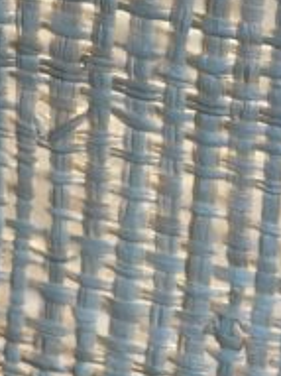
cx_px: 145
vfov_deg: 7.6
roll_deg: +3.0
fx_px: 2785
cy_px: -75
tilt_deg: -16.4
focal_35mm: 257
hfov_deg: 5.8
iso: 80
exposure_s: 1/240
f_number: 1.78
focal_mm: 6.86
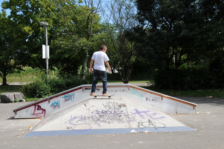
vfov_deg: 30.8
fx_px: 270
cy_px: 74
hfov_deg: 45.0
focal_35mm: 44
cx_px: 112
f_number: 11
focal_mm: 29
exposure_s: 1/200
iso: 250
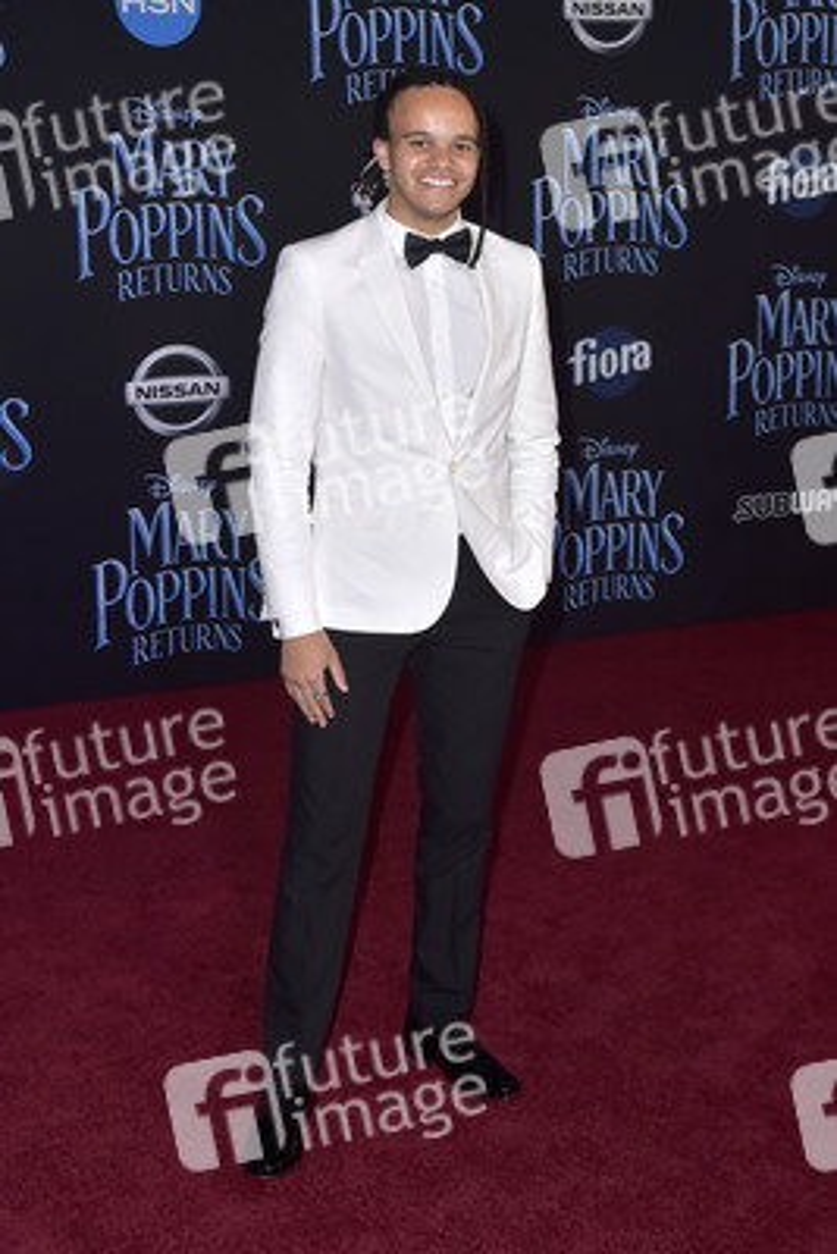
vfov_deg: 43.6
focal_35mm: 45
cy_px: 627
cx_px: 418
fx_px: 1568
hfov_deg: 29.9
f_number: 6.3
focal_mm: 45
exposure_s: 1/250
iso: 400
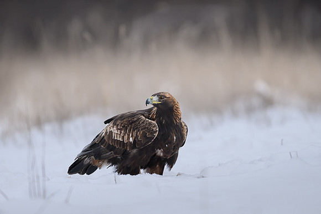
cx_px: 171
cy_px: 81
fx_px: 8591
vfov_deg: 1.4
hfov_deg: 2.1
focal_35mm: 964
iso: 1000
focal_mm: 560
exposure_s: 1/640
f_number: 4
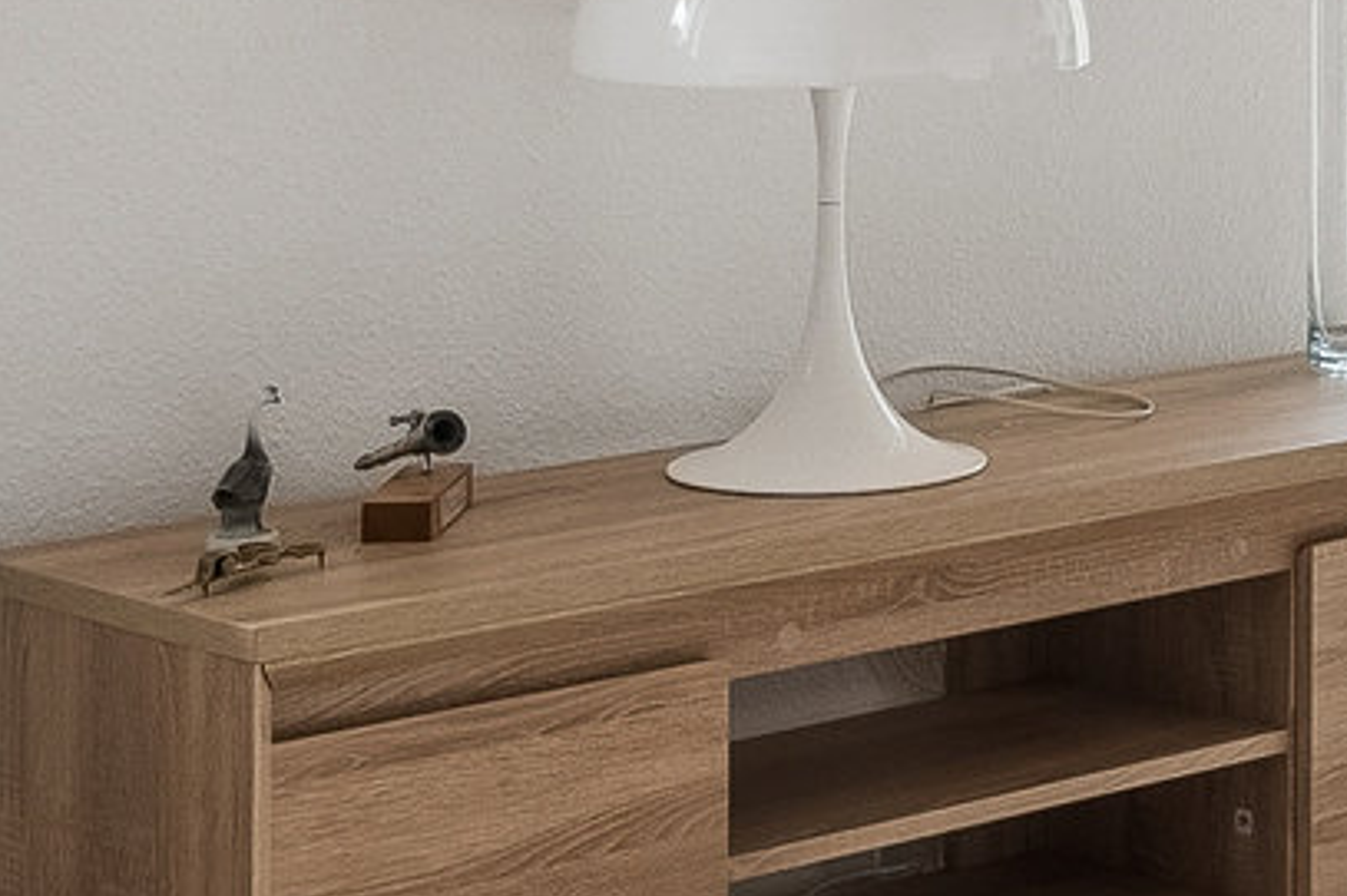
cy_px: -314
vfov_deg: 11.0
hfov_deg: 15.5
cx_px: 2019
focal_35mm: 122
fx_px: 4551
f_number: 8
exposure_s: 1.3
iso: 200
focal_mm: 11
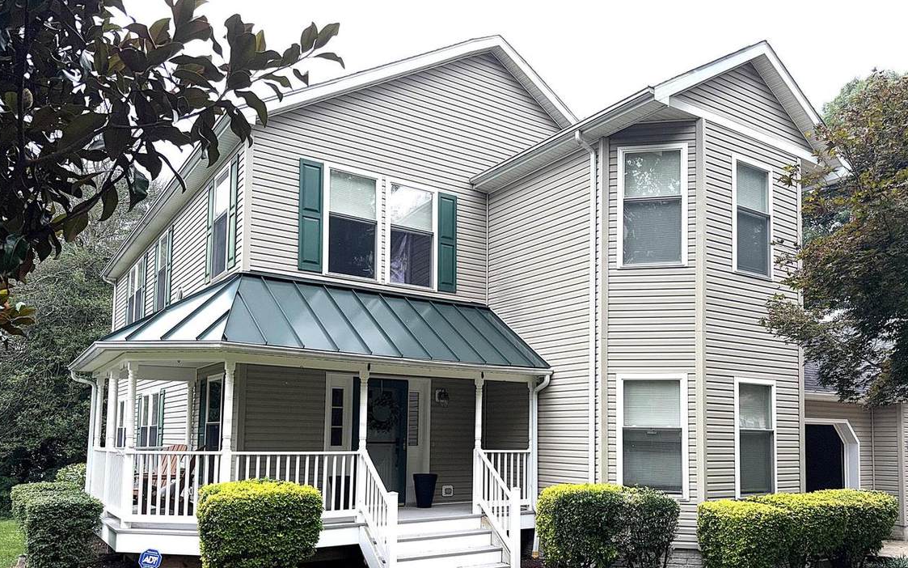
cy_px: 374
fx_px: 718
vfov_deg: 42.6
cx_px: 507
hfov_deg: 64.4
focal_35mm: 29
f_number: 1.78
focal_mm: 6.76
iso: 50
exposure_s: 1/1508
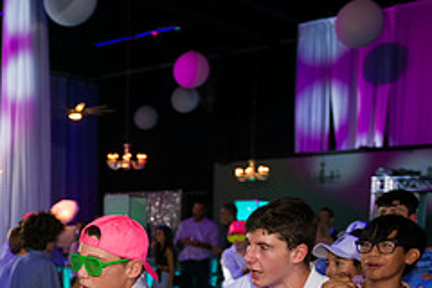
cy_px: 325
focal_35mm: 58
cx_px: 23
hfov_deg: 32.3
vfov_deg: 22.0
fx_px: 696
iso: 1600
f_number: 3.2
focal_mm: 24
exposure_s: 1/125
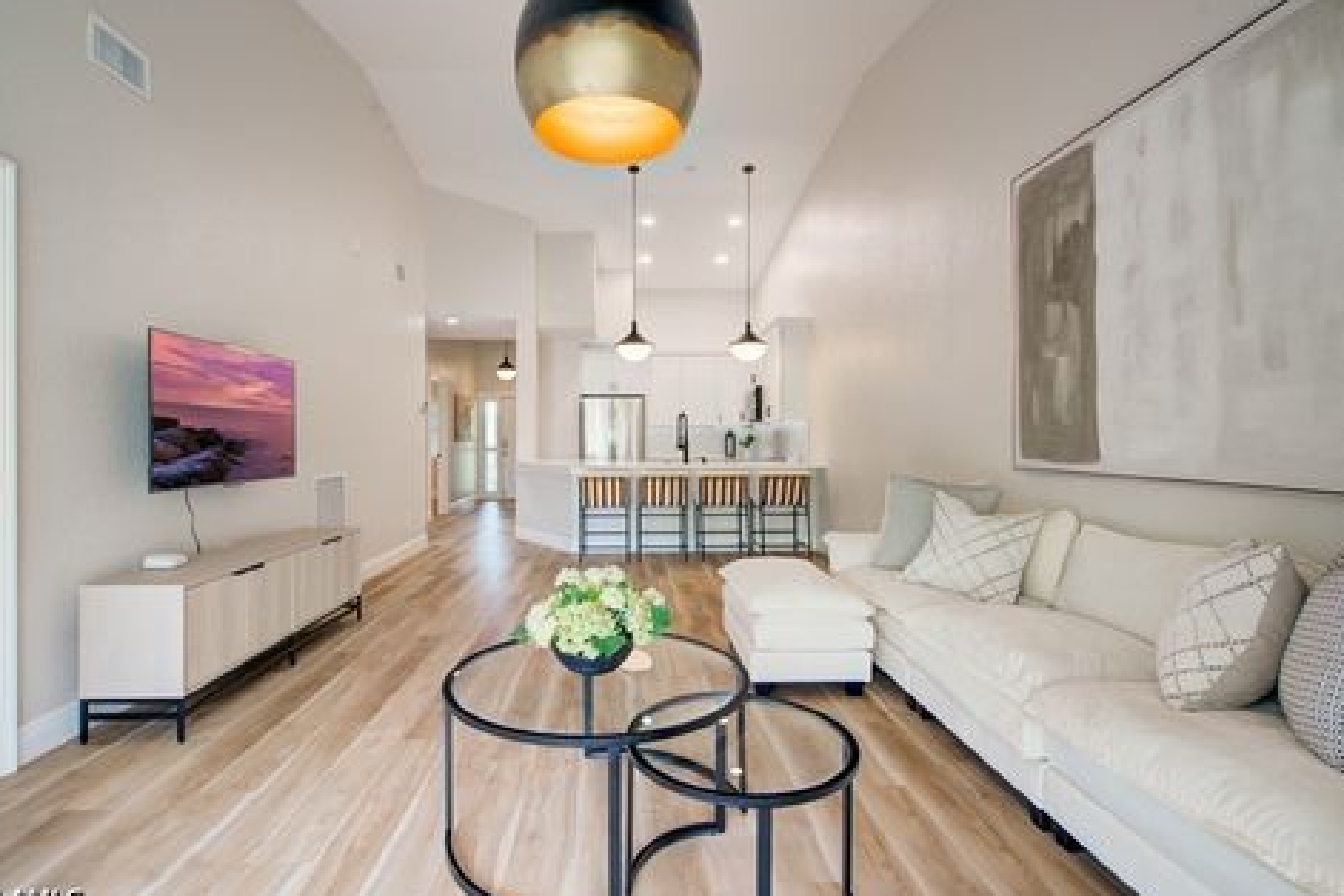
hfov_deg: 93.2
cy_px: 445
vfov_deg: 70.4
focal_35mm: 17
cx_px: 639
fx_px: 635
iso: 400
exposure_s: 1/5
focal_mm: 16
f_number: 8
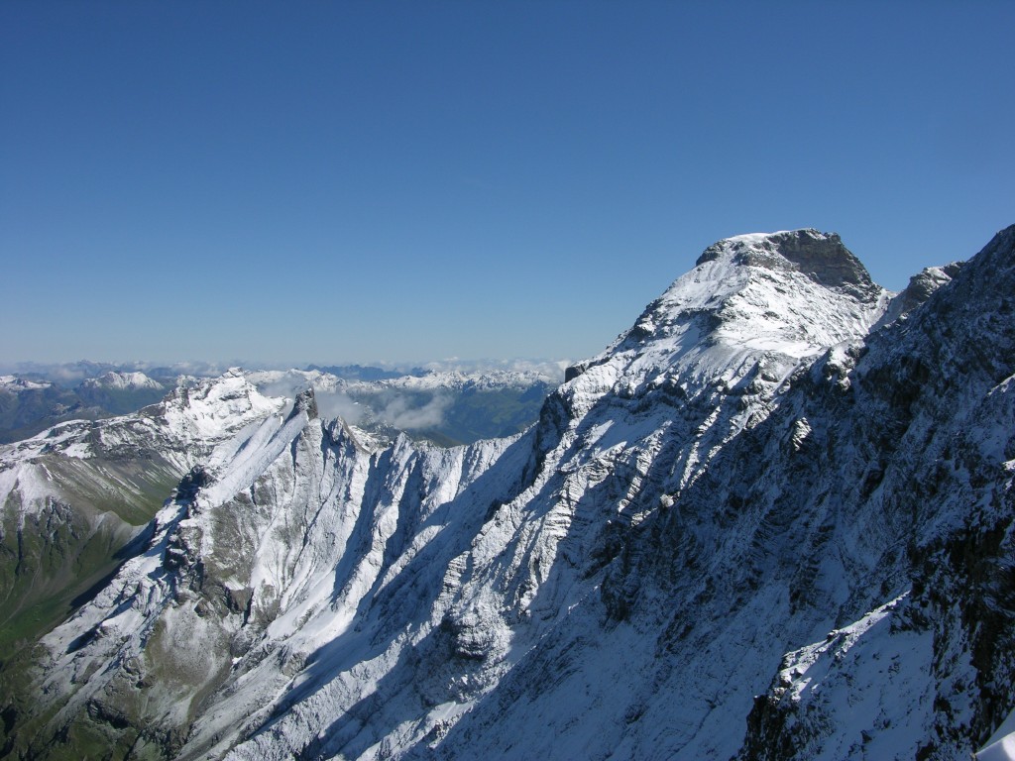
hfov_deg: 52.6
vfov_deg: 40.7
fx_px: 1026
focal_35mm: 35
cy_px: 380
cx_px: 508
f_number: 7.1
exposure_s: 1/347
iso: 50
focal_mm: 8.9
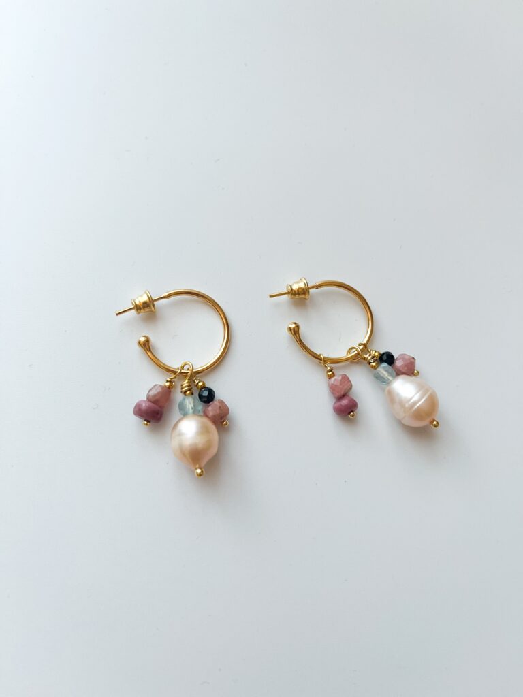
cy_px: 348
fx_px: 524
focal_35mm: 26
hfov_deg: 53.1
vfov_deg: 67.3
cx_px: 262
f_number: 1.6
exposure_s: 1/60
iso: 160
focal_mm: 5.1
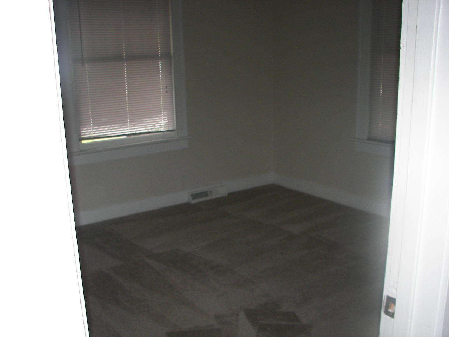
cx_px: 224
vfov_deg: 39.7
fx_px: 467
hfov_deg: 51.4
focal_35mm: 36
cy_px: 168
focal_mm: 6
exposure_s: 1/30
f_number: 2.8
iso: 100
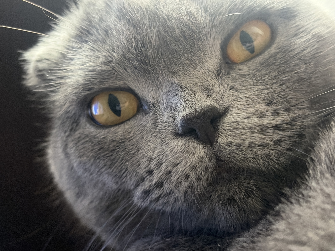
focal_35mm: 52
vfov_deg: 28.0
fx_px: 503
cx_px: 168
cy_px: 126
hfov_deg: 36.8
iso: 400
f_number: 1.6
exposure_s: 1/30
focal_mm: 5.96
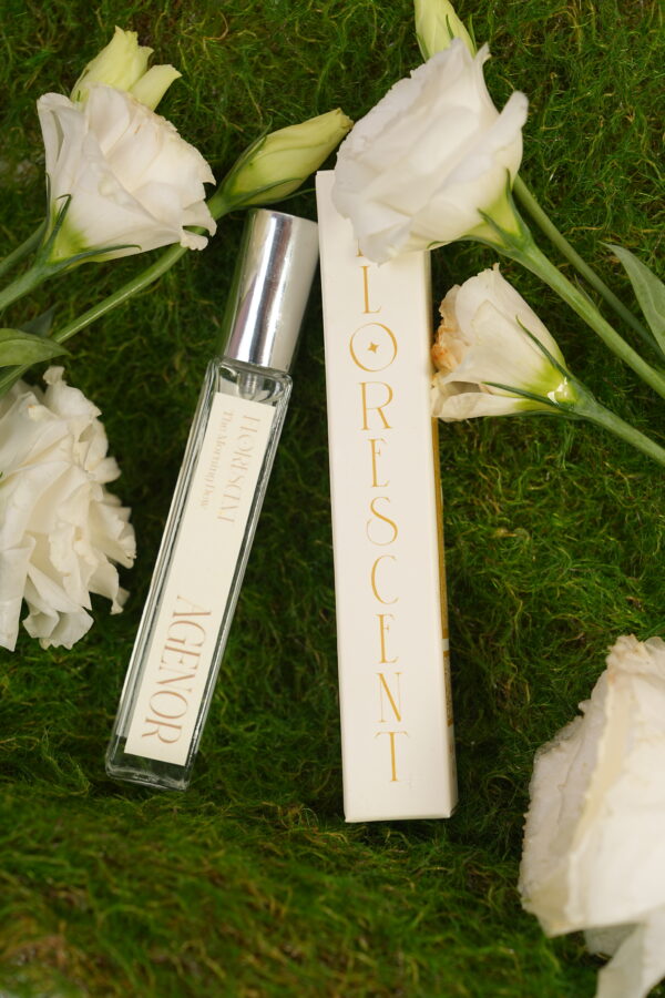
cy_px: 499
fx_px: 1939
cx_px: 332
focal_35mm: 70
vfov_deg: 28.8
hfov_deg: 19.5
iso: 160
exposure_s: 1/125
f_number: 8
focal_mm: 70
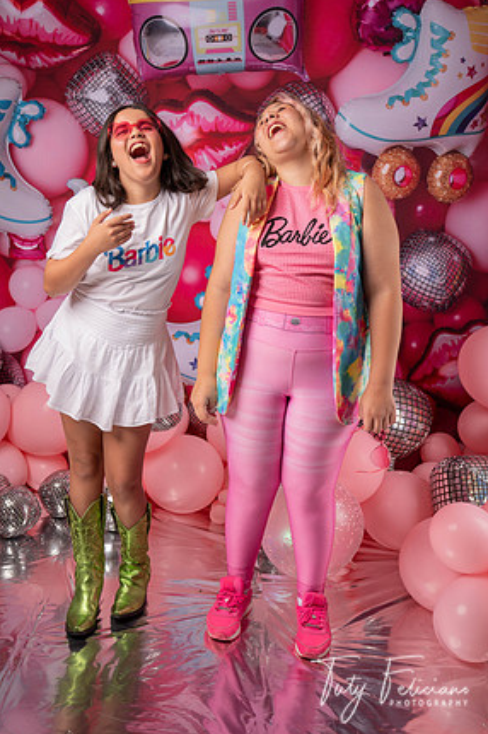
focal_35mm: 44
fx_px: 896
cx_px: 239
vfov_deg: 44.5
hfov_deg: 30.5
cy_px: 358
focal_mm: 42
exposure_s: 1/100
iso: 125
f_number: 4.5
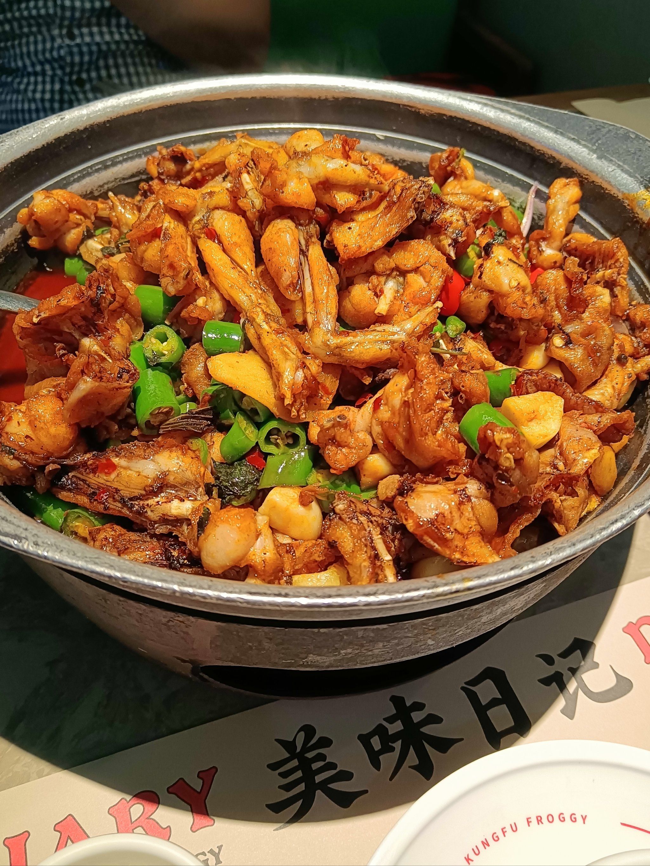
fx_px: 676
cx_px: 325
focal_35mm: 27
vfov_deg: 65.3
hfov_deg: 51.4
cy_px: 433
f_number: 1.9
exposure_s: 1/50
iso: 431
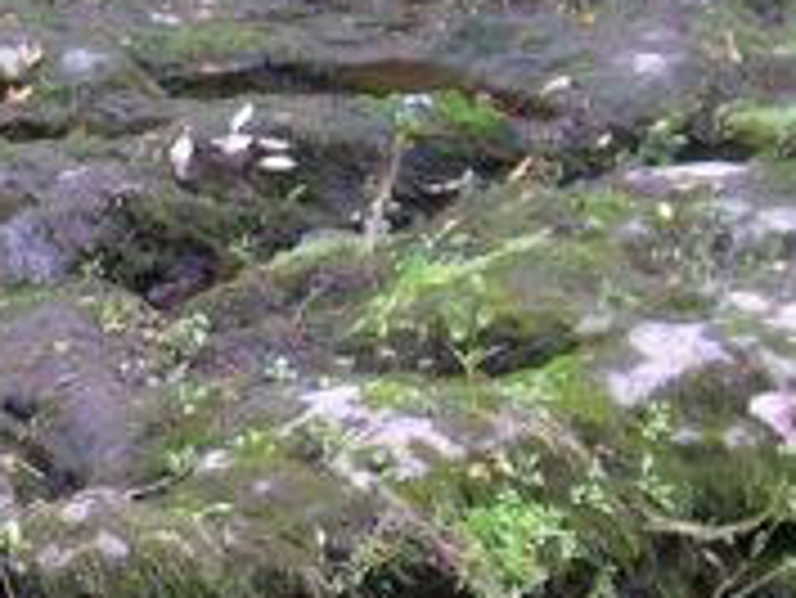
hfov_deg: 13.1
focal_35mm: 143
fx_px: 3291
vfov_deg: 10.2
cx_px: -355
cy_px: 778
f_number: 2.8
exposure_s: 1/69
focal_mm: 8
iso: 100
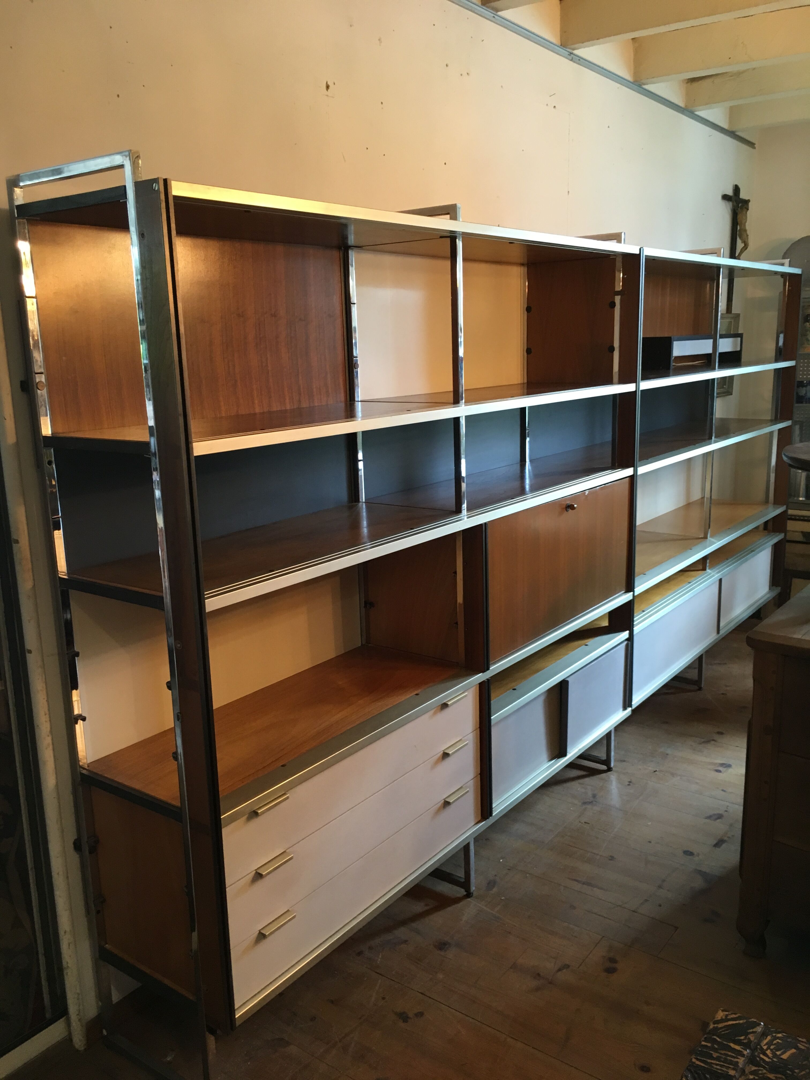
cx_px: 405
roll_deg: +0.7
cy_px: 540
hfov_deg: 48.2
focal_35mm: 29
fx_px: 905
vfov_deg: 61.7
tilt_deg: -14.1
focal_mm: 4.15
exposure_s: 1/33
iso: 125
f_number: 2.2
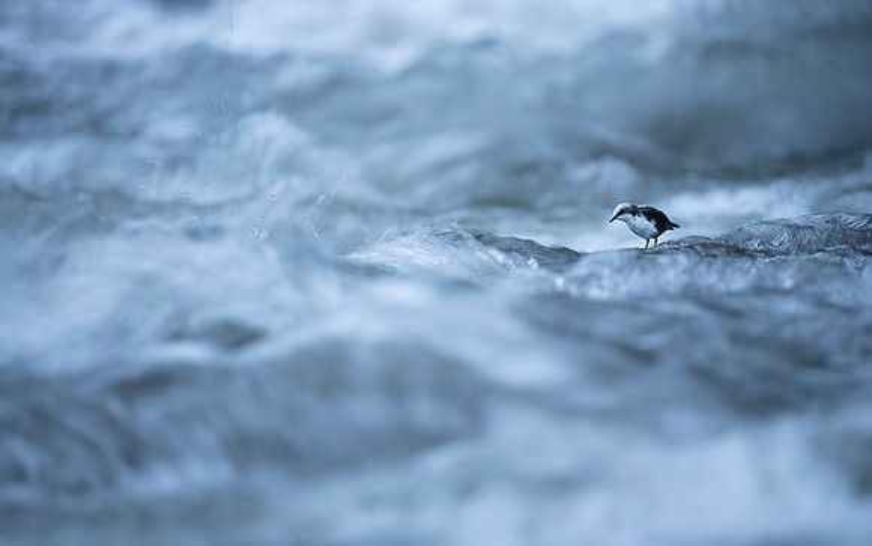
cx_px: 436
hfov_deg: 3.7
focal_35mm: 560
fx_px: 13323
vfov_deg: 2.3
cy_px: 255
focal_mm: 550
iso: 250
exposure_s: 1/20
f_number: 5.6
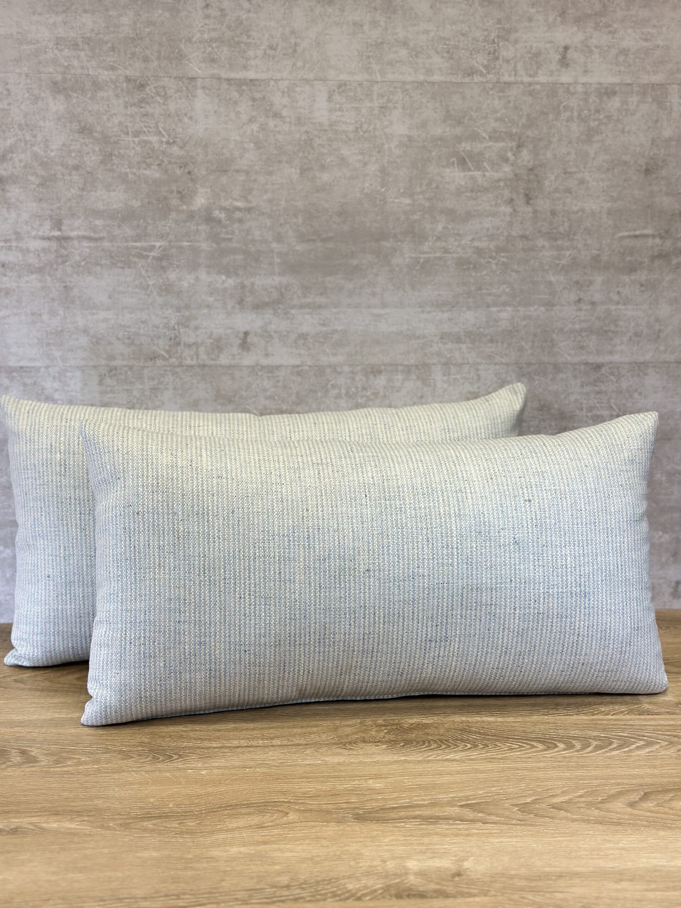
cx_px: 340
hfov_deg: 30.3
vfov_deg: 39.7
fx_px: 1259
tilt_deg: -11.9
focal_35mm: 48
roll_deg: -0.5
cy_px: 454
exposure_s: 1/201
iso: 80
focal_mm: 6.86
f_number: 1.78
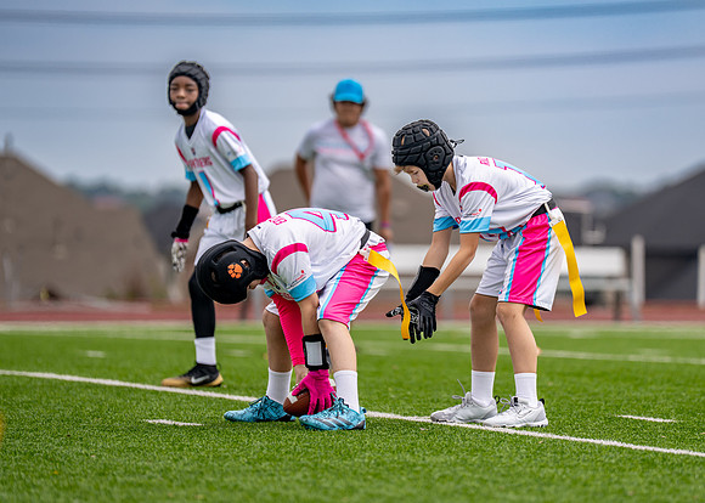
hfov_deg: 7.7
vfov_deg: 5.5
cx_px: 435
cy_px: 241
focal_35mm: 260
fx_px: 5208
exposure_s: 1/2000
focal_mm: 200
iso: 100
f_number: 2.8
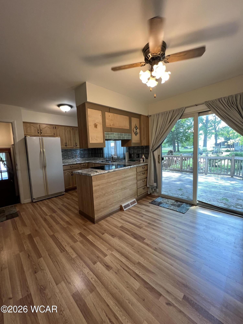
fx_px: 122
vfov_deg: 106.2
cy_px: 162
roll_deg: +1.6
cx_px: 122
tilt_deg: -5.0
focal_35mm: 13
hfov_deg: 89.9
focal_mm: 1.57
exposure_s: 1/120
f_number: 1.8
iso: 200
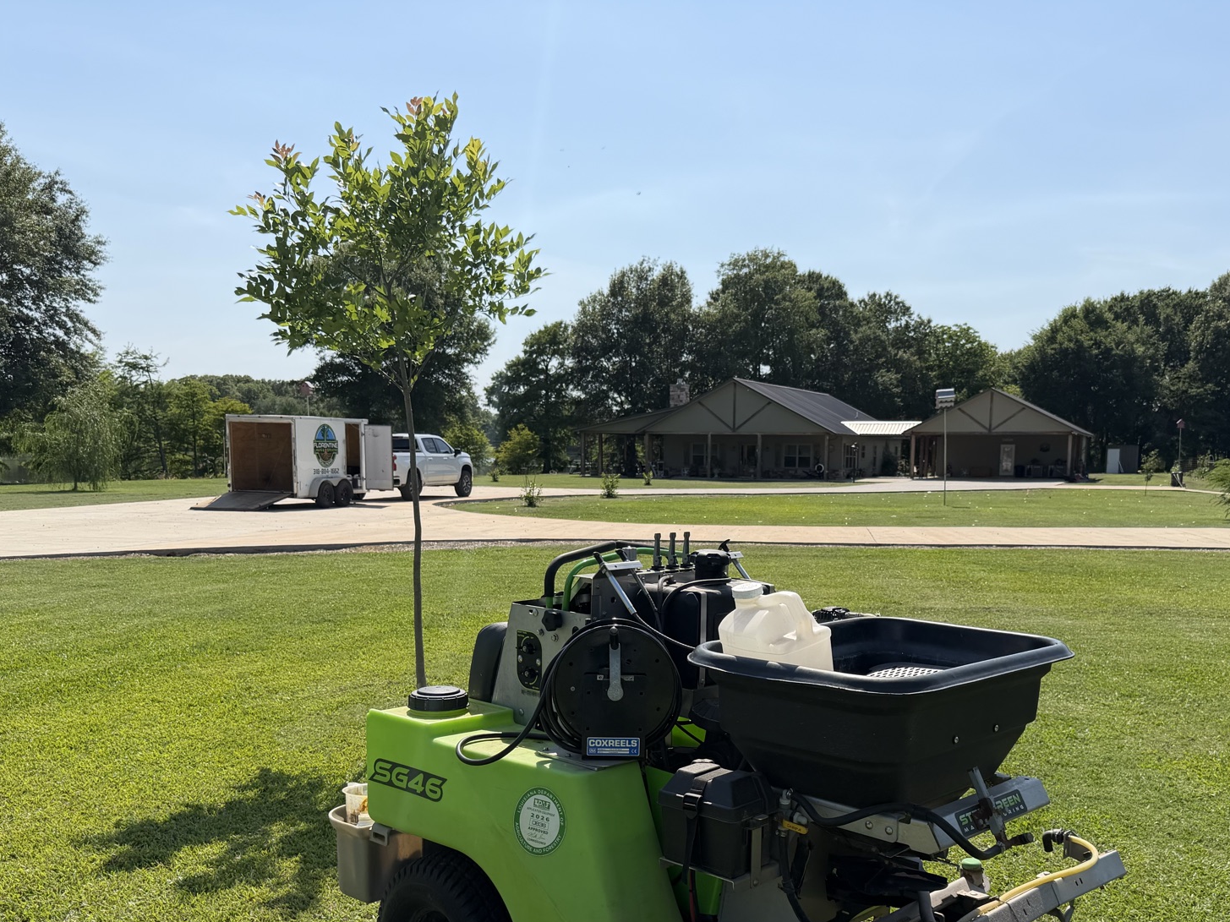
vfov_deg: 42.3
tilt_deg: -6.4
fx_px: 1172
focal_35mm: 33
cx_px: 702
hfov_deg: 55.2
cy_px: 627
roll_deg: +0.0
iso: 80
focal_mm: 6.76
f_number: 1.78
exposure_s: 1/6173
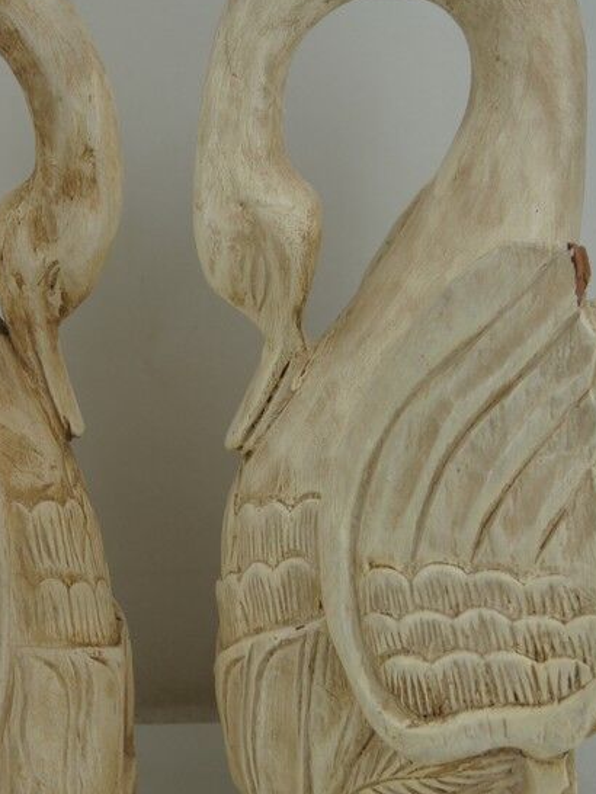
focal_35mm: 108
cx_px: 180
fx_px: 2477
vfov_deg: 18.2
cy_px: 446
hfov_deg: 13.7
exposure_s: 1/160
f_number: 5
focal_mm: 40
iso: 125
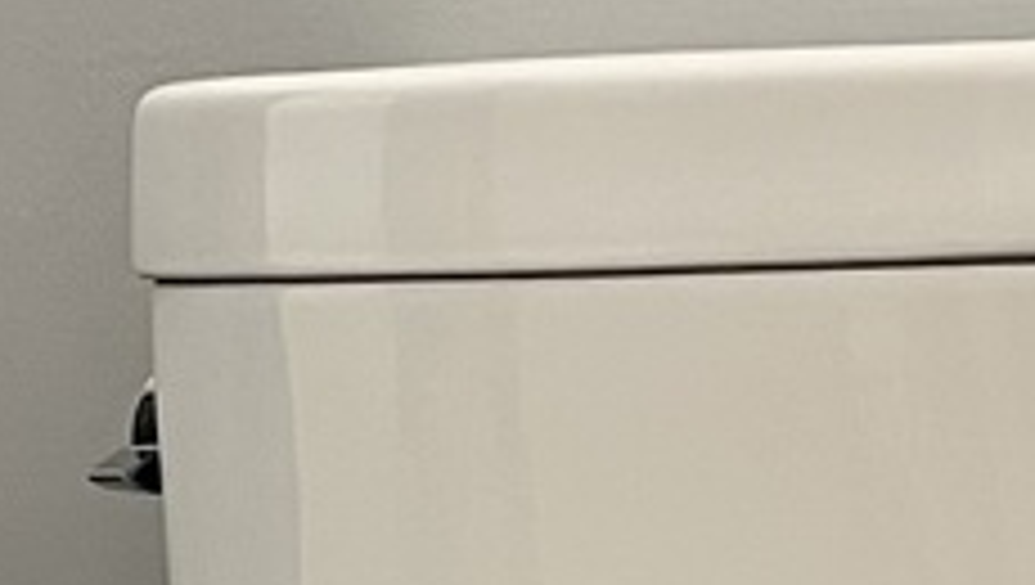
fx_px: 4863
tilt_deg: -8.4
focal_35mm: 177
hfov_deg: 12.1
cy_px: 810
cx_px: 904
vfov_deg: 6.8
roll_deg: -0.2
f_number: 1.6
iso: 200
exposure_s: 1/60
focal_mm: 5.1
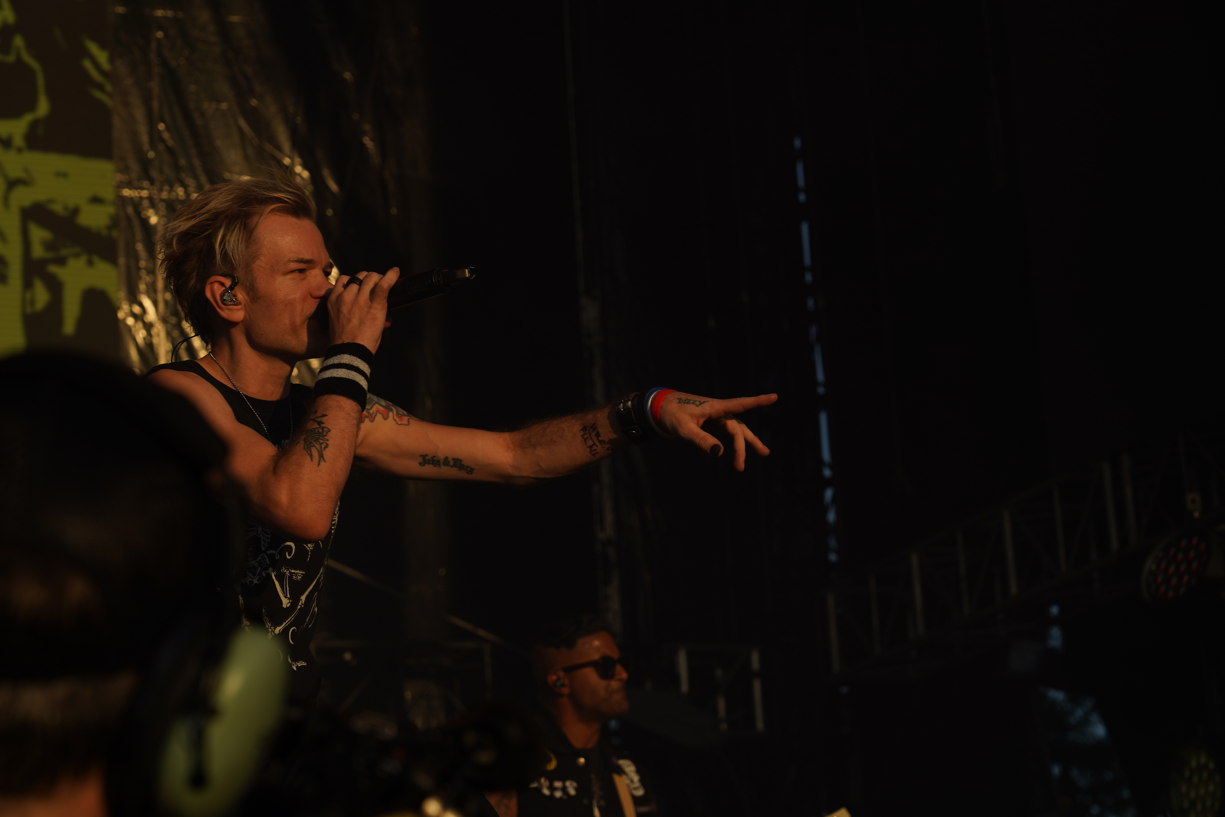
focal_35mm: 105
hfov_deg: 19.5
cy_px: 408
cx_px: 612
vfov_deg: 13.0
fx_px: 3573
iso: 100
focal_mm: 105
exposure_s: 1/640
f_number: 8
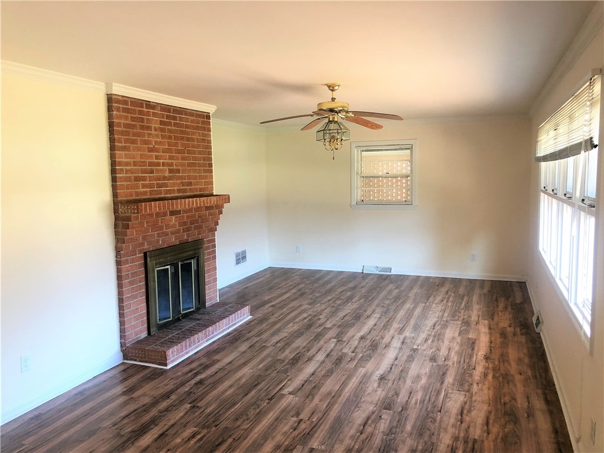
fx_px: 506
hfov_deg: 61.7
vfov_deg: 48.2
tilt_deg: -4.9
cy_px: 226
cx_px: 302
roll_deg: +0.6
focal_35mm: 29
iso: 32
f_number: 1.8
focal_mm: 3.99
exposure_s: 1/30
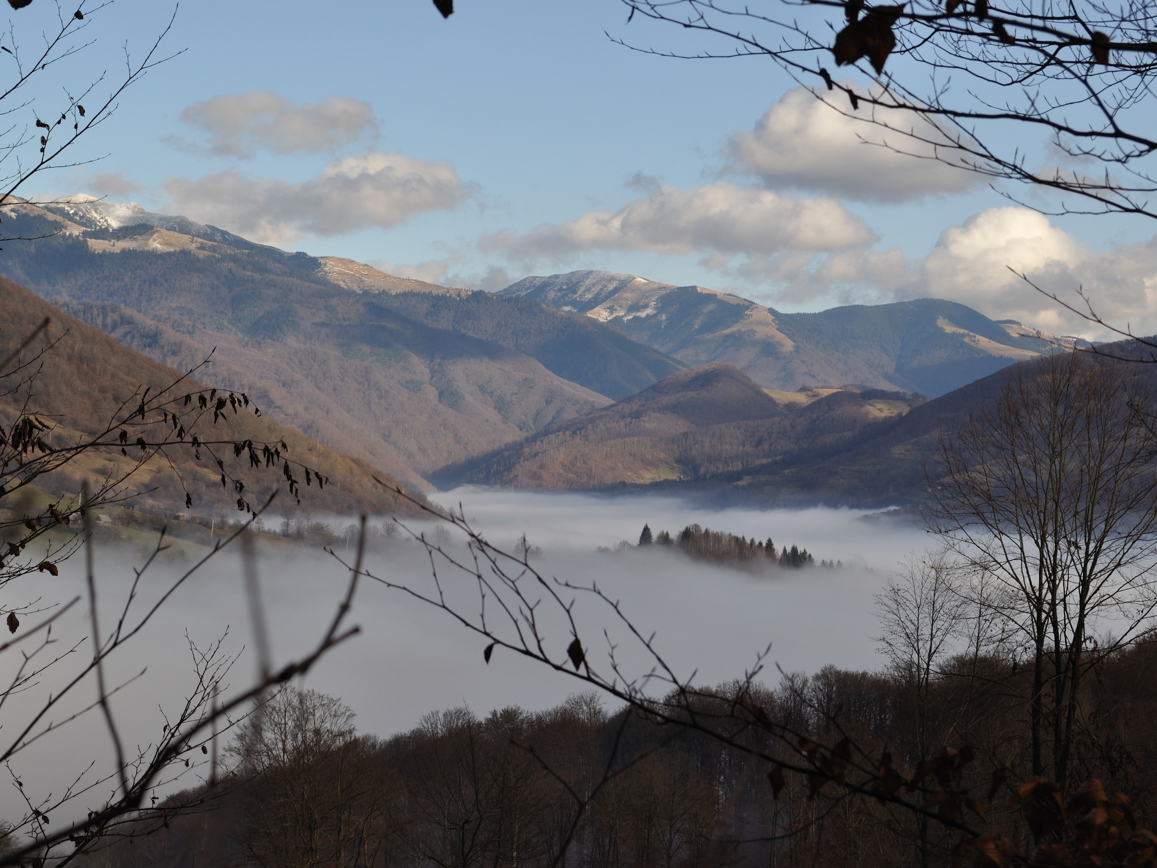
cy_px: 434
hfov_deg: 21.9
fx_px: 2993
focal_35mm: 90
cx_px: 546
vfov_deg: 16.5
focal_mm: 55
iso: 200
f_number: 9
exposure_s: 1/320
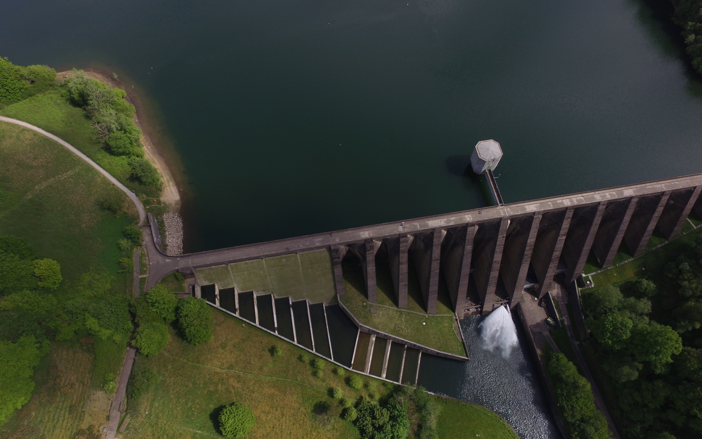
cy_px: 266
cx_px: 339
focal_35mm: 22
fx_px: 421
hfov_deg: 79.6
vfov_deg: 54.6
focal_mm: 3.61
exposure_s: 1/981
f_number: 2.8
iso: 100
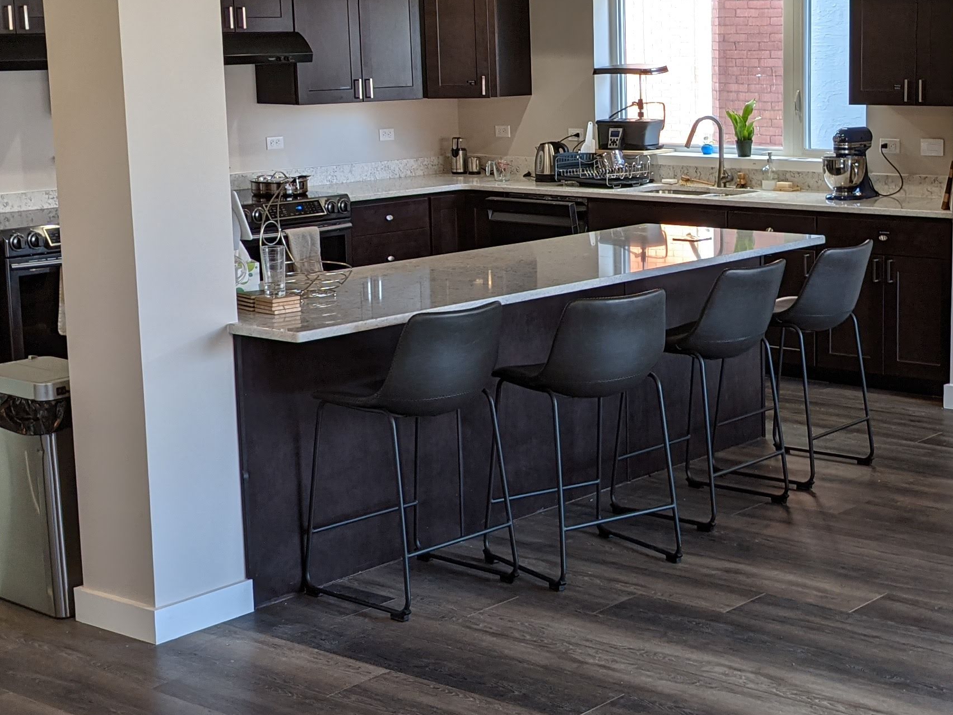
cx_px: 699
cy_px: 322
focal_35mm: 64
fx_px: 1762
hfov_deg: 29.8
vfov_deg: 22.9
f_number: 1.73
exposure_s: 1/120
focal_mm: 4.38
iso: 92
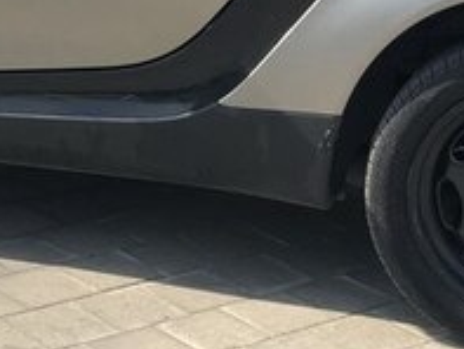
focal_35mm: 174
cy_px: -121
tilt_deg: -11.6
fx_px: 2334
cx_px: 125
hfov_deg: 11.3
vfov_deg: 8.4
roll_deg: +1.6
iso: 16
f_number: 2.4
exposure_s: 1/428
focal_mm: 6
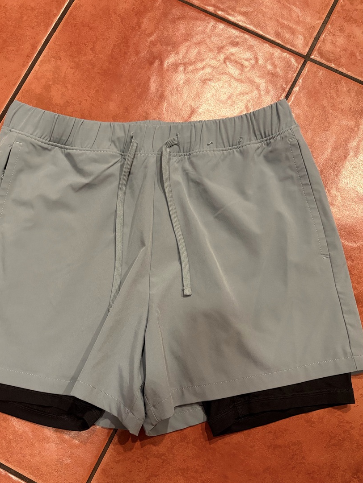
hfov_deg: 43.9
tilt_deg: -80.6
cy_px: 287
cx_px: 144
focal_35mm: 32
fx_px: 448
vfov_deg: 56.4
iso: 400
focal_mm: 5.96
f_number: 1.6
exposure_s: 1/60
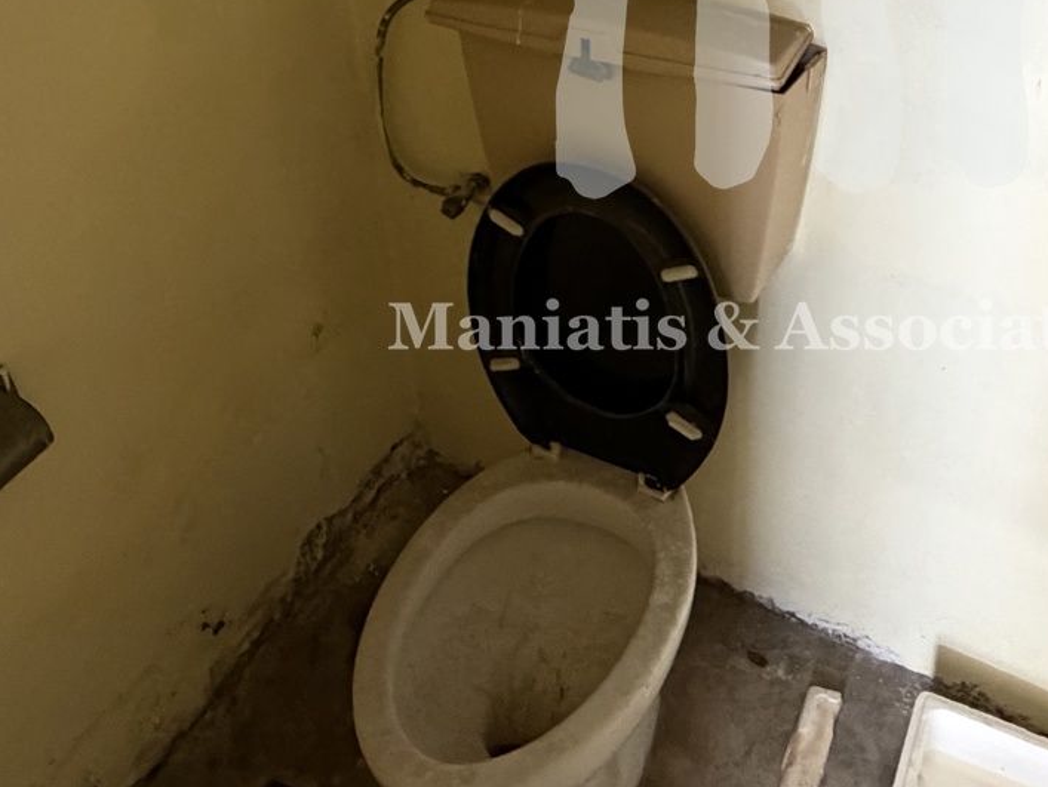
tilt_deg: -25.8
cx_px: 757
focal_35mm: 38
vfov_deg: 34.5
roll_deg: -1.1
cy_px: 6
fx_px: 1151
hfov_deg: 47.5
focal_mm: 2.22
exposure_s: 1/60
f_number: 2.2
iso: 640
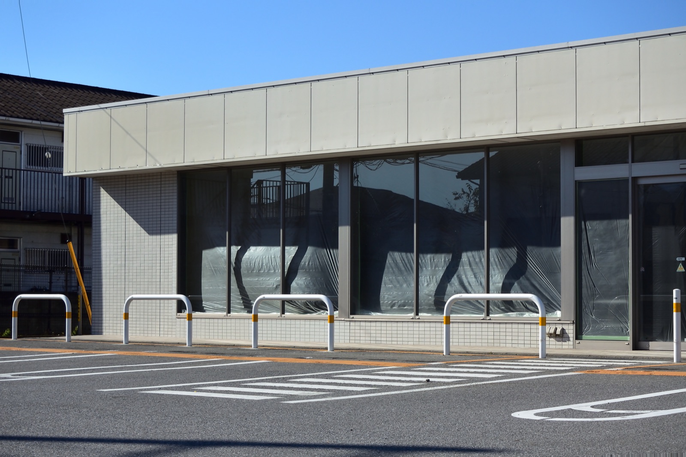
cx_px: 343
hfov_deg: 27.0
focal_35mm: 75
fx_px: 1429
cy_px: 228
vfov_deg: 18.2
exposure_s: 1/1000
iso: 160
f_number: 5.6
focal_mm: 27.9
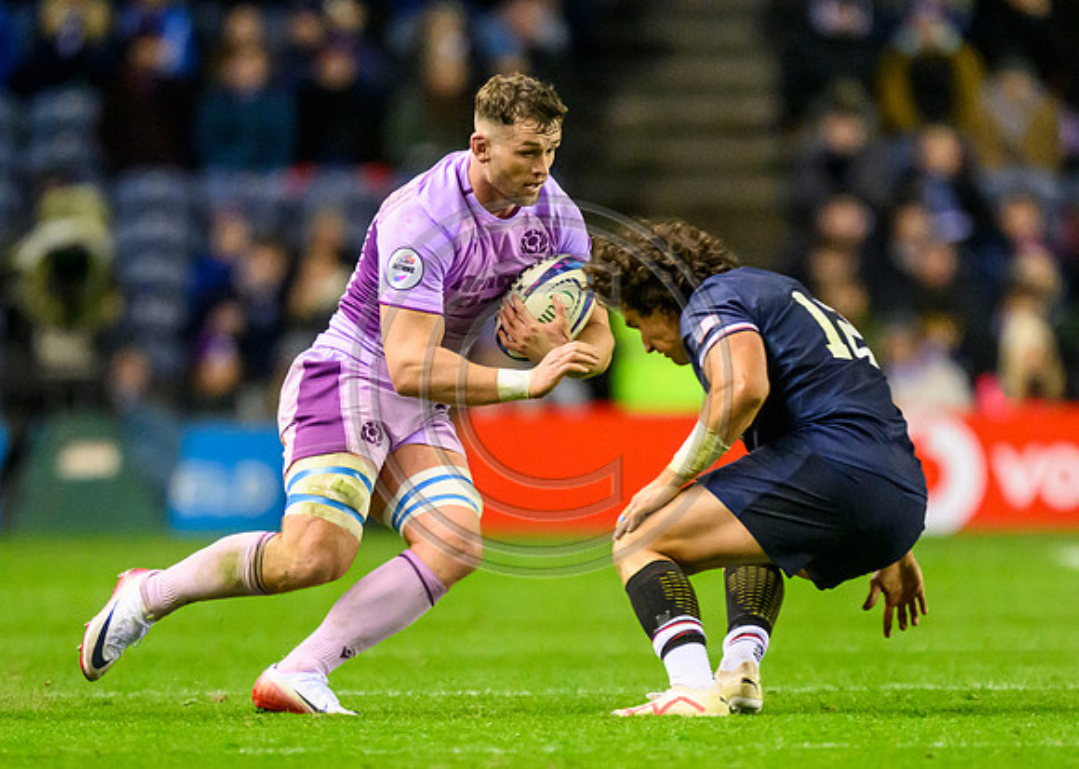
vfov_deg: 1.5
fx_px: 29279
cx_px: 508
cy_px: 485
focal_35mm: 956
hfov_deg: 2.1
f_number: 4
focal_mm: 560
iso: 10000
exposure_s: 1/1000
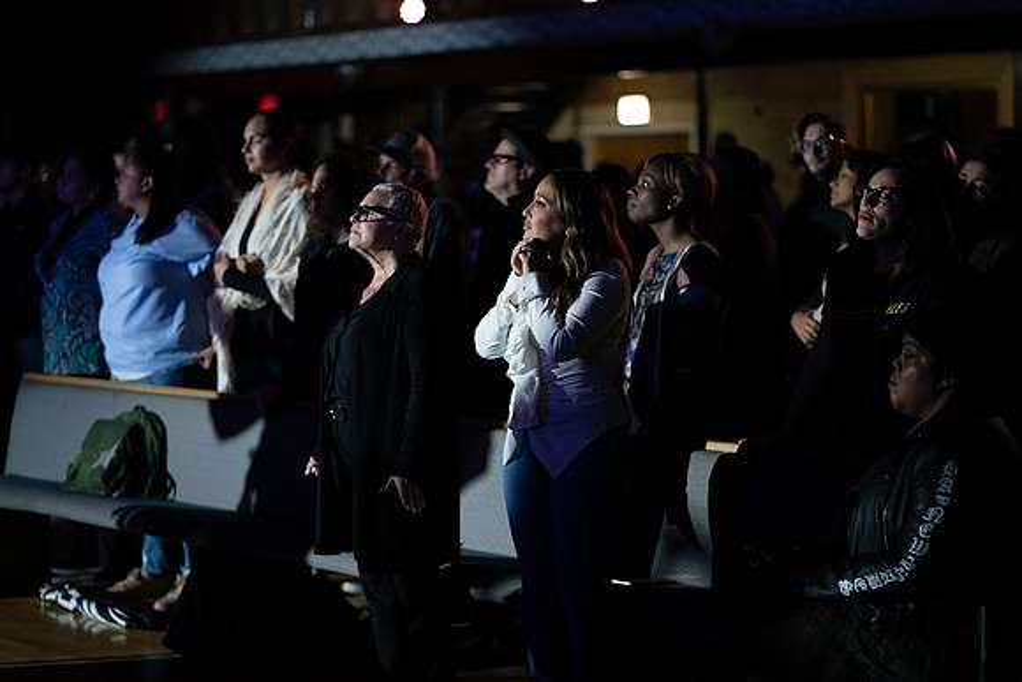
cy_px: 341
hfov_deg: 23.9
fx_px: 2414
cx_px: 511
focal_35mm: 85
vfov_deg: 16.1
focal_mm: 85
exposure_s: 1/400
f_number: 1.8
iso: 2000
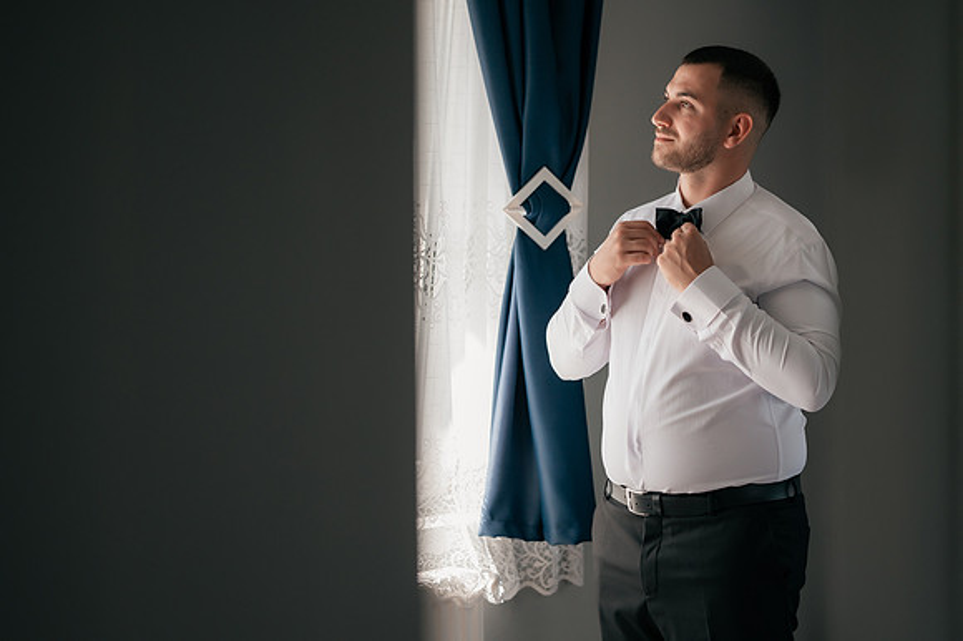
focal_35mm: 99
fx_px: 2652
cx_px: 547
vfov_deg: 13.8
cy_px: 290
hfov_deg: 20.6
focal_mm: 85
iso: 800
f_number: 2
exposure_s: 1/1600
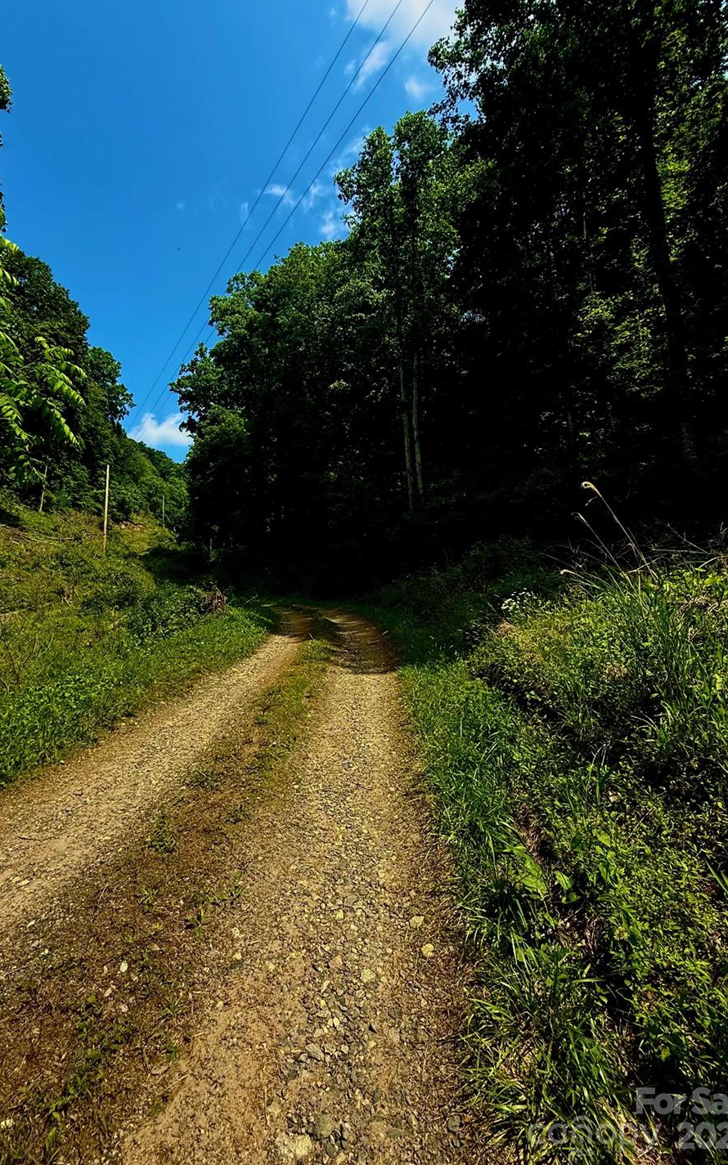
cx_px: 317
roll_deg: -0.3
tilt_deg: +9.2
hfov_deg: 70.9
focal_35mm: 16
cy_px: 546
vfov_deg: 97.7
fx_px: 508
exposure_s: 1/830
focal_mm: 2.22
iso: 50
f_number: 2.2
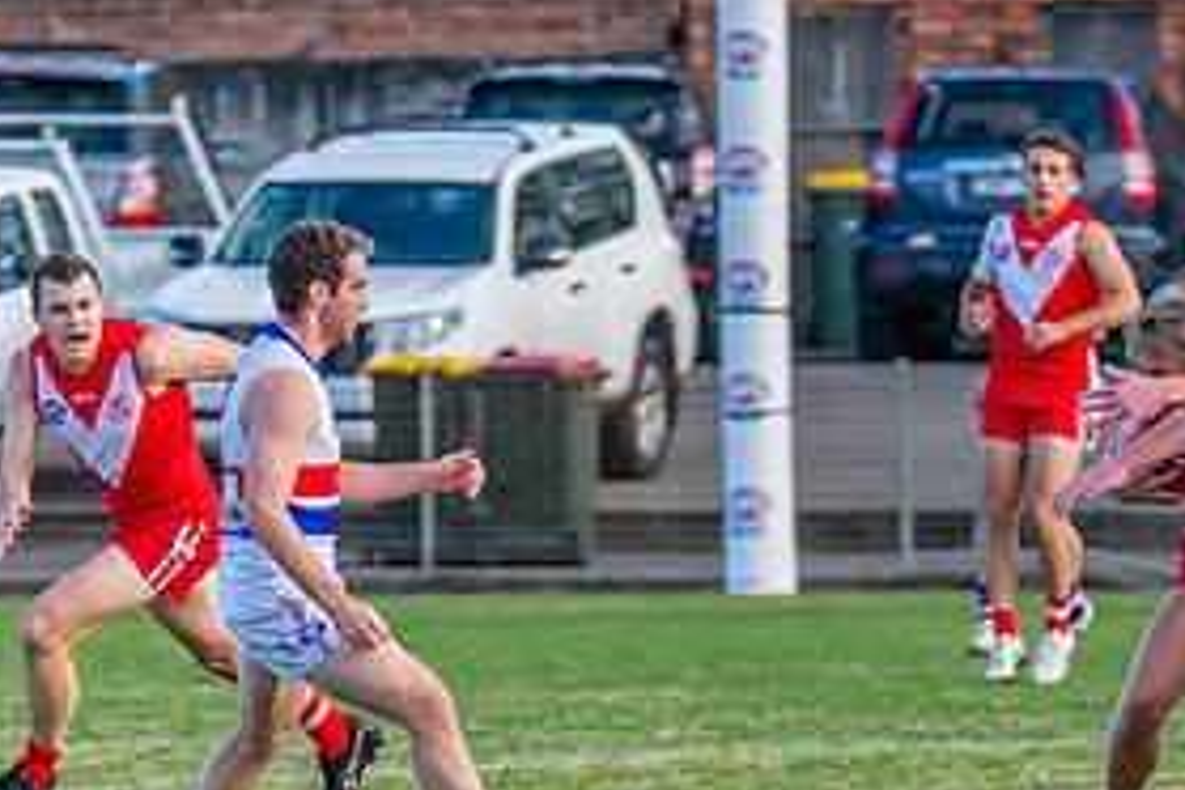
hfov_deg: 2.2
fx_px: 30972
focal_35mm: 941
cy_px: 819
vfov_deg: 1.5
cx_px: 1201
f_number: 6
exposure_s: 1/1600
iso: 1800
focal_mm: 360
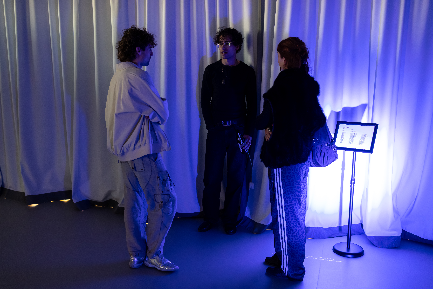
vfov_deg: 36.9
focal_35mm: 36
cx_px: 217
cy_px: 144
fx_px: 433
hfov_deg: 53.1
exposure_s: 1/125
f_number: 4.5
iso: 3200
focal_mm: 35
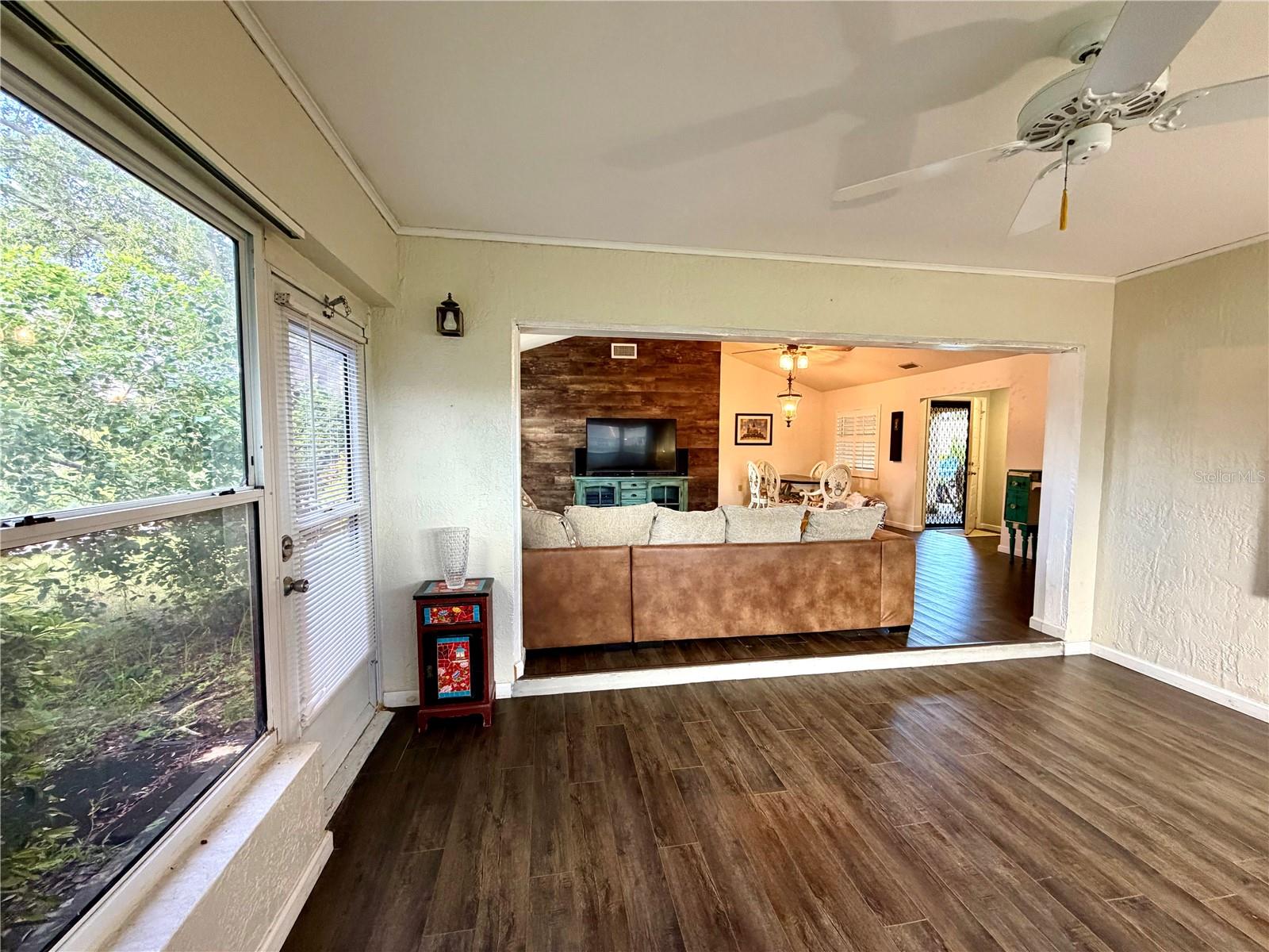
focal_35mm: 14
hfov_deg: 102.1
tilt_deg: -4.0
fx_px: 513
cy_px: 476
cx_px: 634
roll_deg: -0.7
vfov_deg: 85.7
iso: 320
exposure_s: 1/60
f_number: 2.2
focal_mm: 2.22
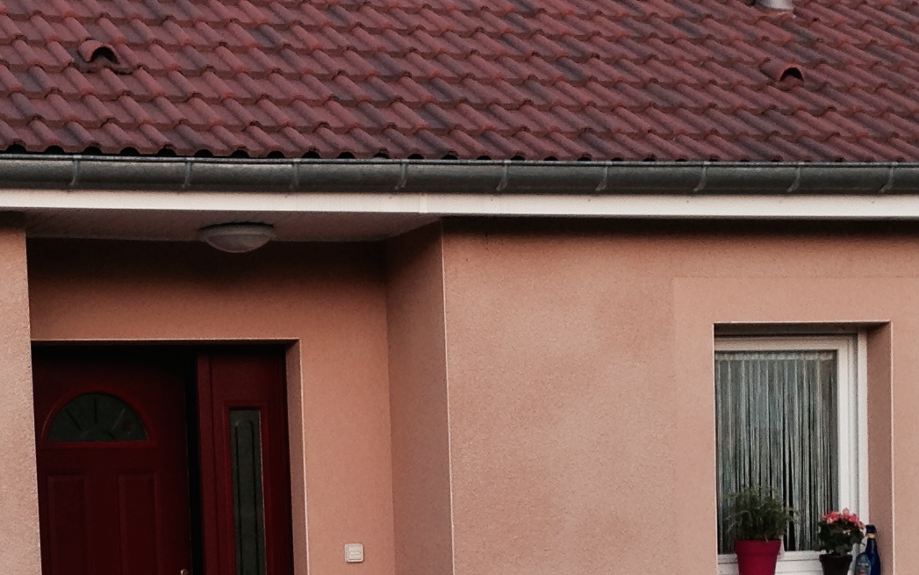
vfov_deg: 11.5
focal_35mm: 109
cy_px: 852
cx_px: 419
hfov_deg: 19.1
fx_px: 2731
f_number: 2.4
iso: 50
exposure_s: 1/60
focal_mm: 4.12
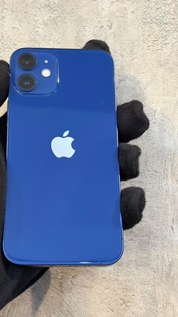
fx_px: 478
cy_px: 158
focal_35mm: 57
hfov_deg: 21.1
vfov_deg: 36.6
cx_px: 68
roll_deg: -0.9
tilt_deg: +3.4
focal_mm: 5.96
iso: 125
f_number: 1.6
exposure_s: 1/33
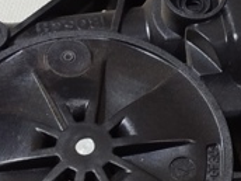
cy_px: 136
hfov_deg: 11.0
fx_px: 1246
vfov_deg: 8.3
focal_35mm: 179
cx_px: 202
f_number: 1.7
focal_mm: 5.31
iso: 320
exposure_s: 1/33
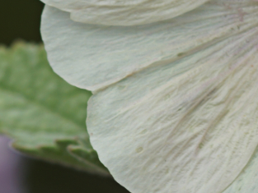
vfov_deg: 2.7
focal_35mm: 553
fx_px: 4123
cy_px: 15
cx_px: 269
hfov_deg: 3.6
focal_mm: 100
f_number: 5.6
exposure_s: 1/320
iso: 100
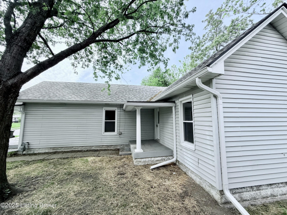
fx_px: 116
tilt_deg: +7.1
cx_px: 144
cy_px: 108
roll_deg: +0.2
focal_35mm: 14
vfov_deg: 85.7
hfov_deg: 102.1
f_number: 2.2
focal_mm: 2.22
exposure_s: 1/1017
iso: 64
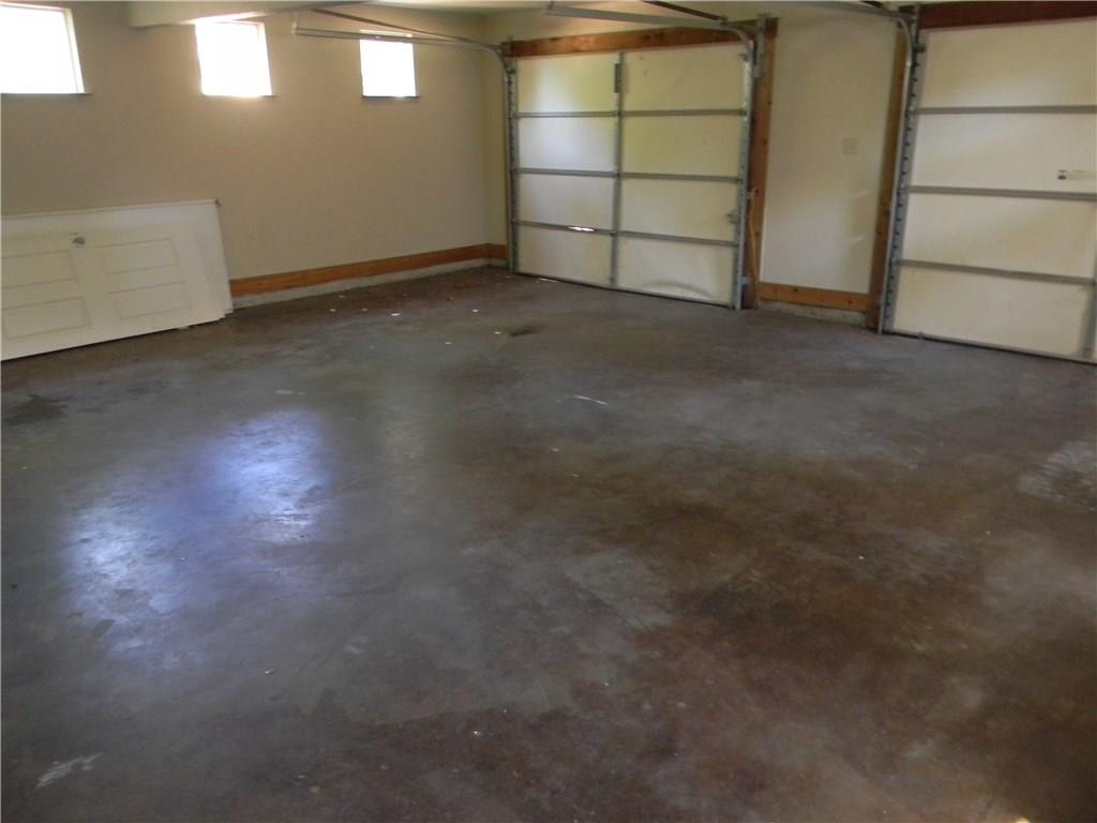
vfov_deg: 49.7
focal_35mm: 28
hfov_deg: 63.4
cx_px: 548
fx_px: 887
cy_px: 412
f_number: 3.5
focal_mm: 5
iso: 400
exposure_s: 1/8.7
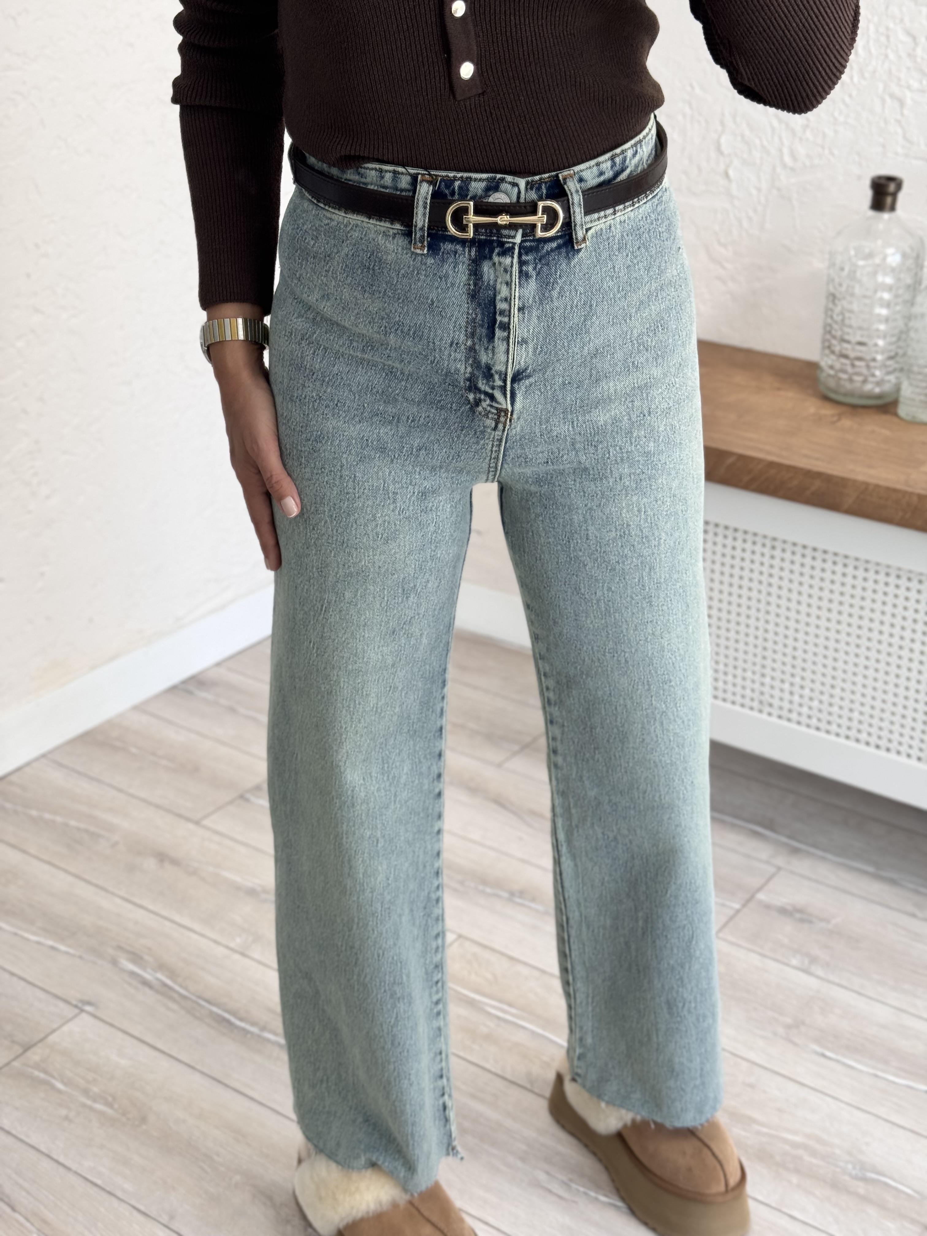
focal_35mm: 48
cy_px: 618
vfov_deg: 39.7
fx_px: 1714
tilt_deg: -42.4
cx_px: 464
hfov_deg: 30.3
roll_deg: +0.3
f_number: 1.78
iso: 64
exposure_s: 1/125
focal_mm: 6.76
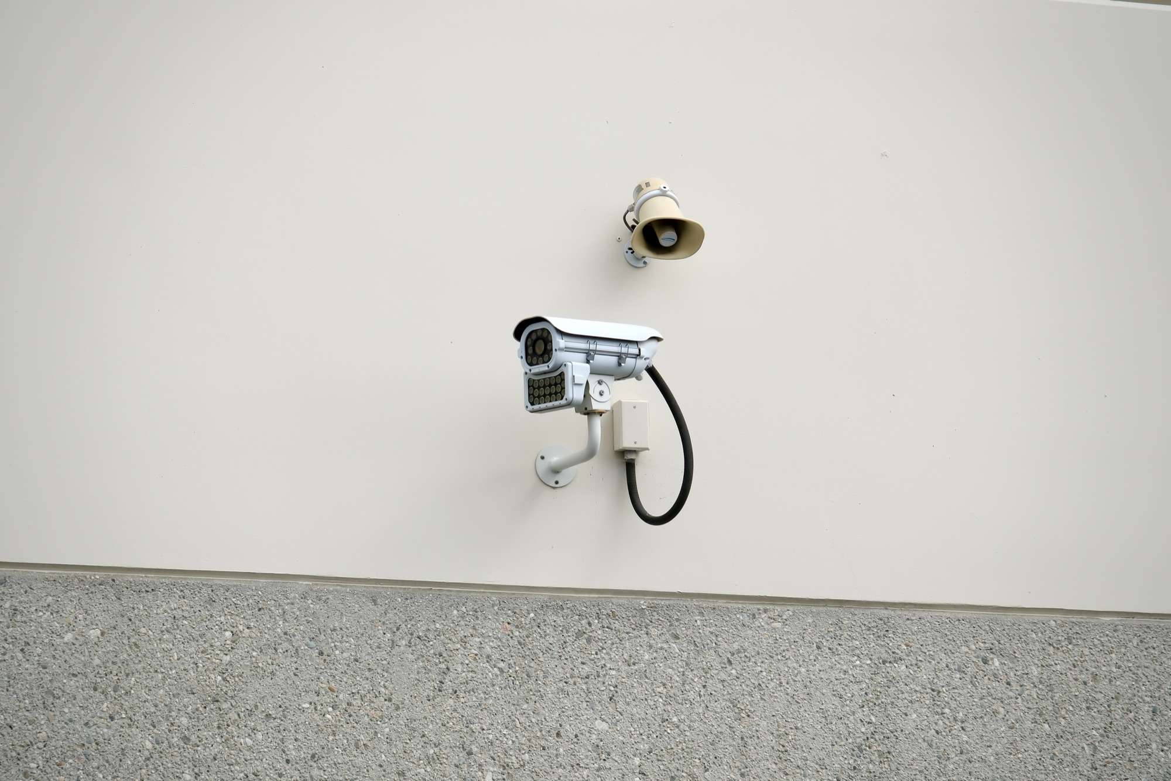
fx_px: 3903
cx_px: 586
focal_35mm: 120
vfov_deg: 11.4
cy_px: 390
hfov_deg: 17.1
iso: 125
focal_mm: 80
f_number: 5.6
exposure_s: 1/640
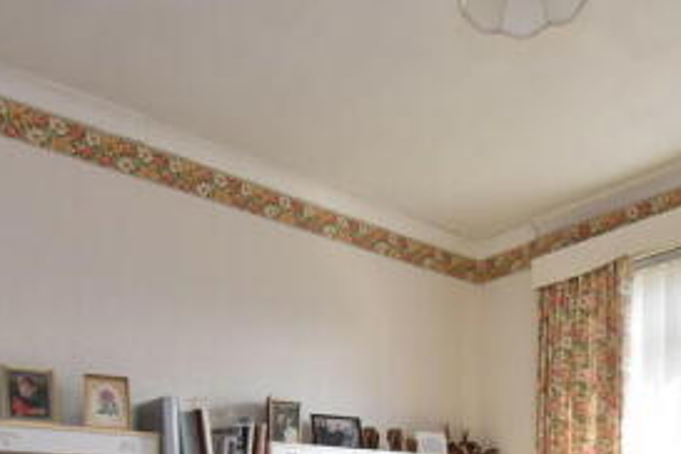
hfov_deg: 52.9
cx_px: 390
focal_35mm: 36
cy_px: 503
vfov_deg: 32.3
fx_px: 681
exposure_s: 1/125
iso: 640
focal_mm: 10
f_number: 7.1
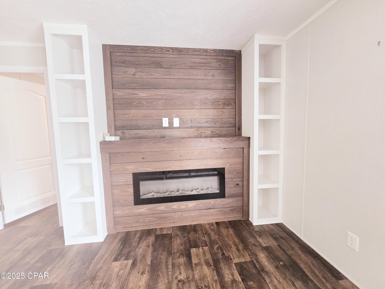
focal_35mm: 13
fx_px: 145
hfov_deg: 106.2
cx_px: 192
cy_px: 144
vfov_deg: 89.9
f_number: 2.2
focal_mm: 2.2
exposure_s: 1/60.2
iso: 320
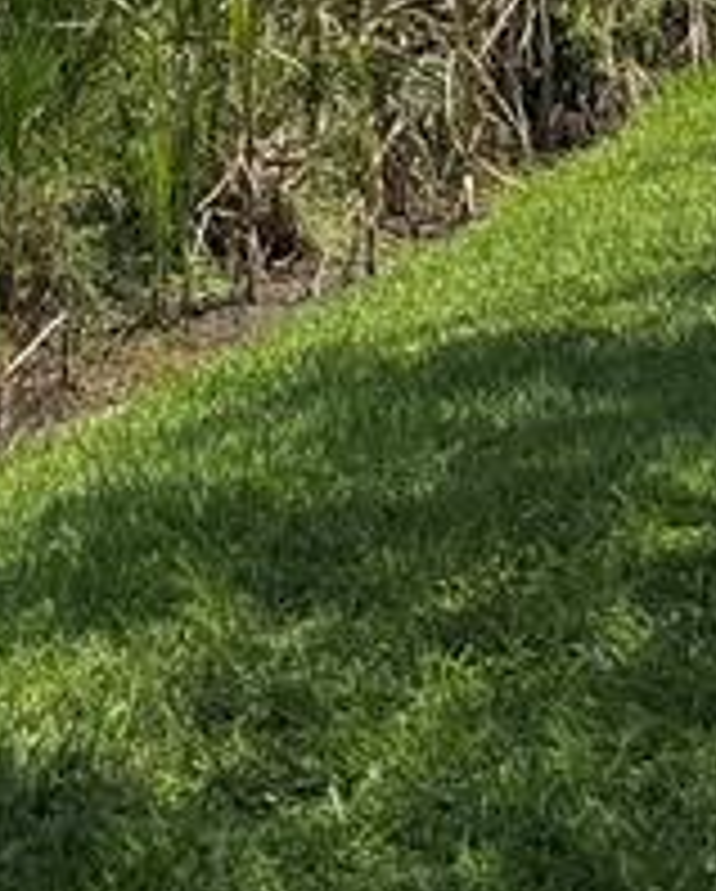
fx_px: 3198
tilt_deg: +3.3
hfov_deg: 12.6
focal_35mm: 121
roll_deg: -0.7
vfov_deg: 14.2
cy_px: -662
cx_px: -59
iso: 80
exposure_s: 1/5814
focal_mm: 6.76
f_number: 1.78
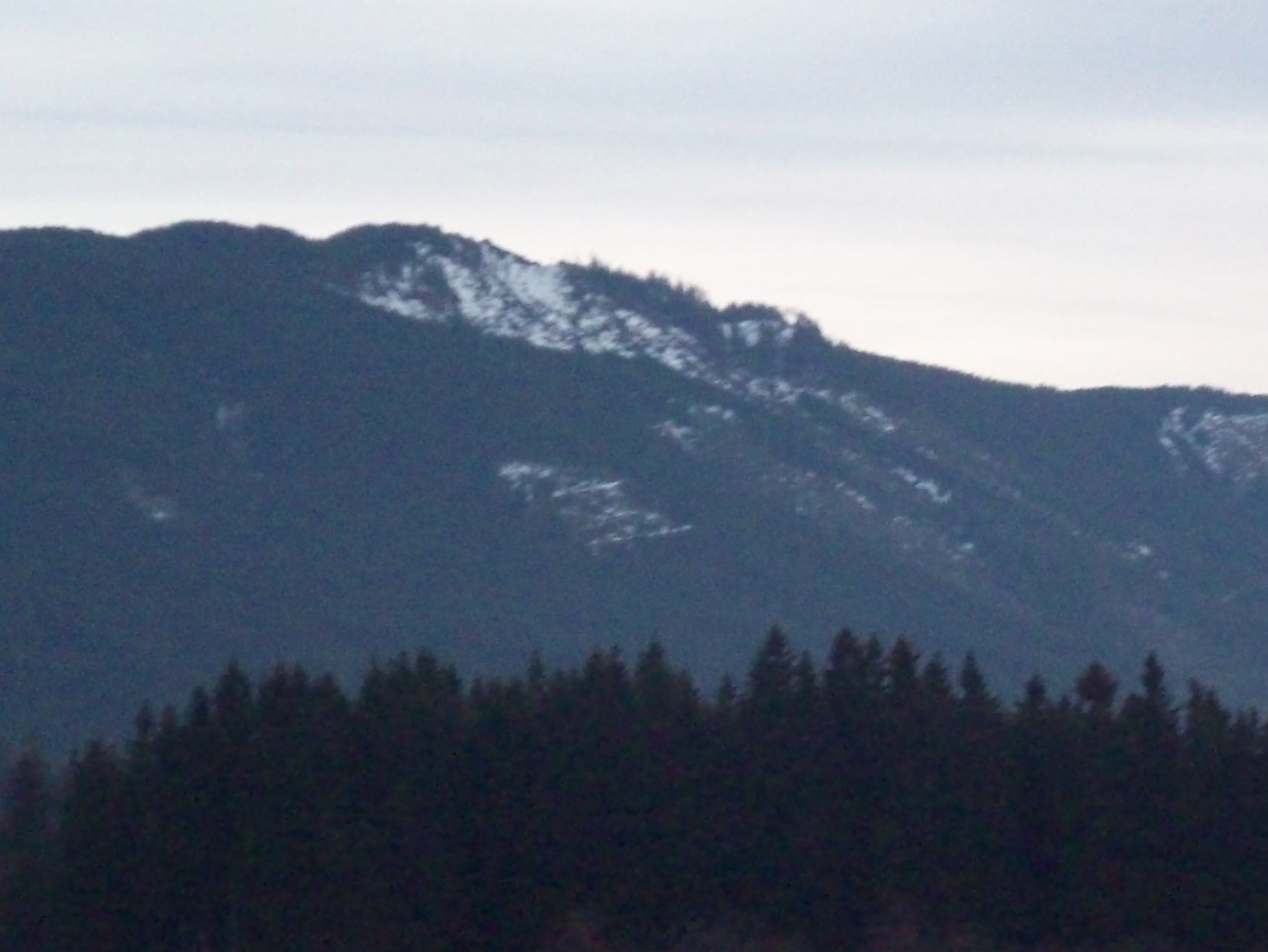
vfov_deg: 8.3
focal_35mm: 179
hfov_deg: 11.0
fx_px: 6558
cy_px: 754
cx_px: 710
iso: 400
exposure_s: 1/229
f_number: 4.7
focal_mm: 15.3
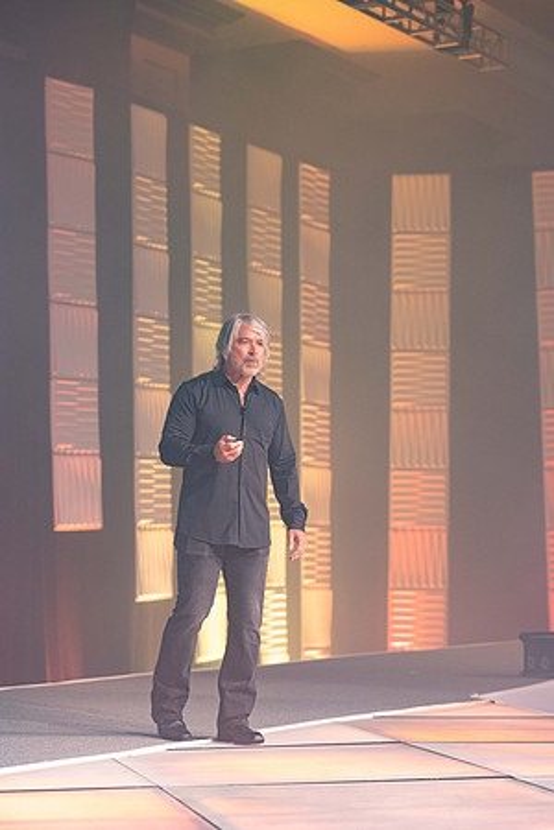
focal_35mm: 85
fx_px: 1962
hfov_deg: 16.1
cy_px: 415
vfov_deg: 23.9
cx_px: 277
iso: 1000
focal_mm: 85
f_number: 2.8
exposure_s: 1/200
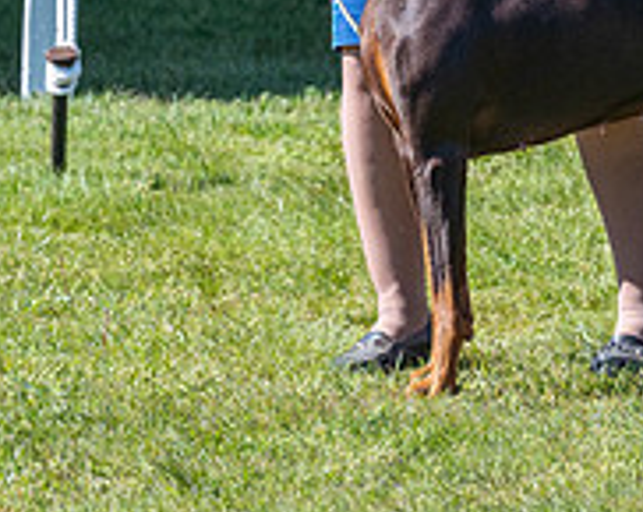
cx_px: 613
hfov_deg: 3.4
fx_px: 10925
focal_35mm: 575
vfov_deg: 2.7
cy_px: -240
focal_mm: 165
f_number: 6.3
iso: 640
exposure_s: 1/1600
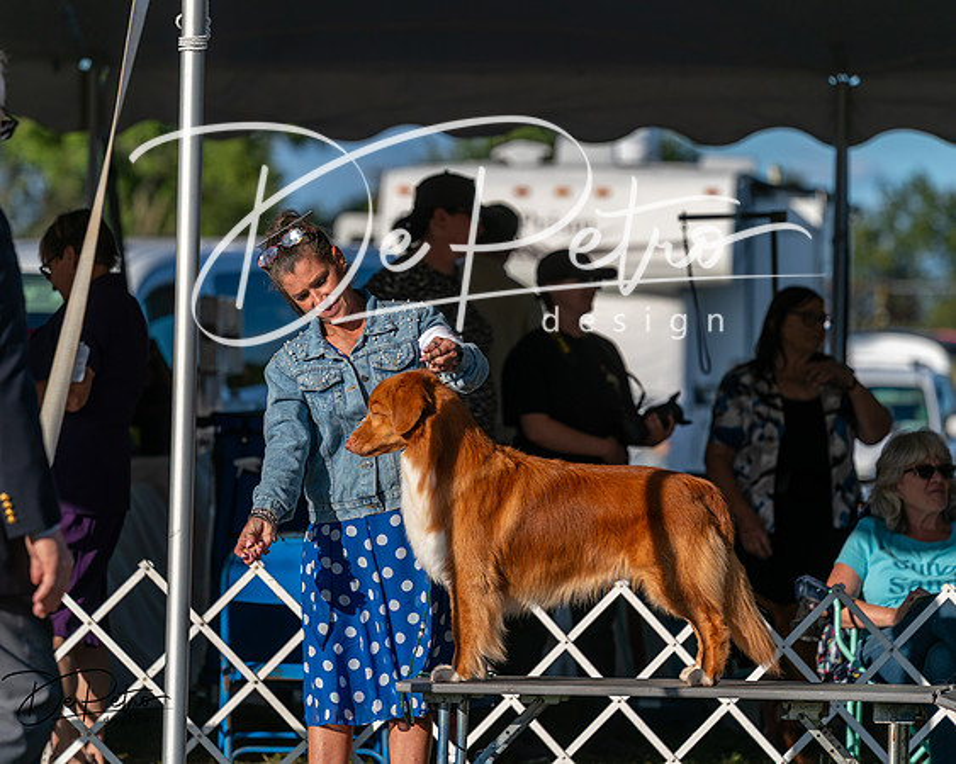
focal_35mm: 225
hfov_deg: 8.6
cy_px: 382
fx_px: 6371
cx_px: 478
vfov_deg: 6.9
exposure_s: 1/1250
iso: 100
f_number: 4.5
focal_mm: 200
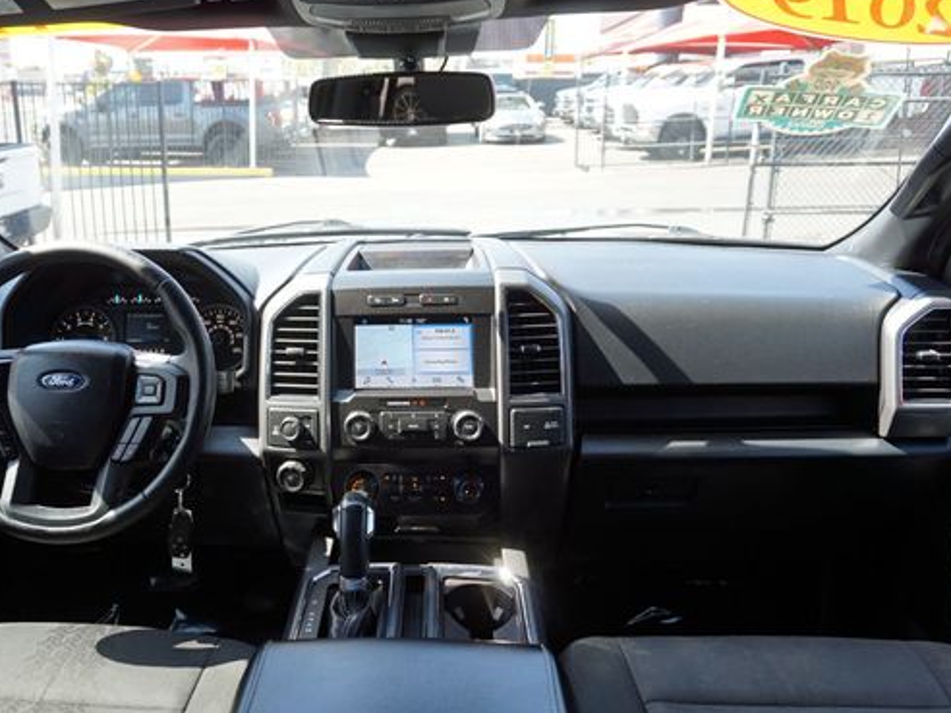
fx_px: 824
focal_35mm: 30
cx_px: 358
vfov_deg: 46.7
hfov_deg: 59.2
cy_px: 323
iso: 100
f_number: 4
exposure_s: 1/60
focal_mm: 16
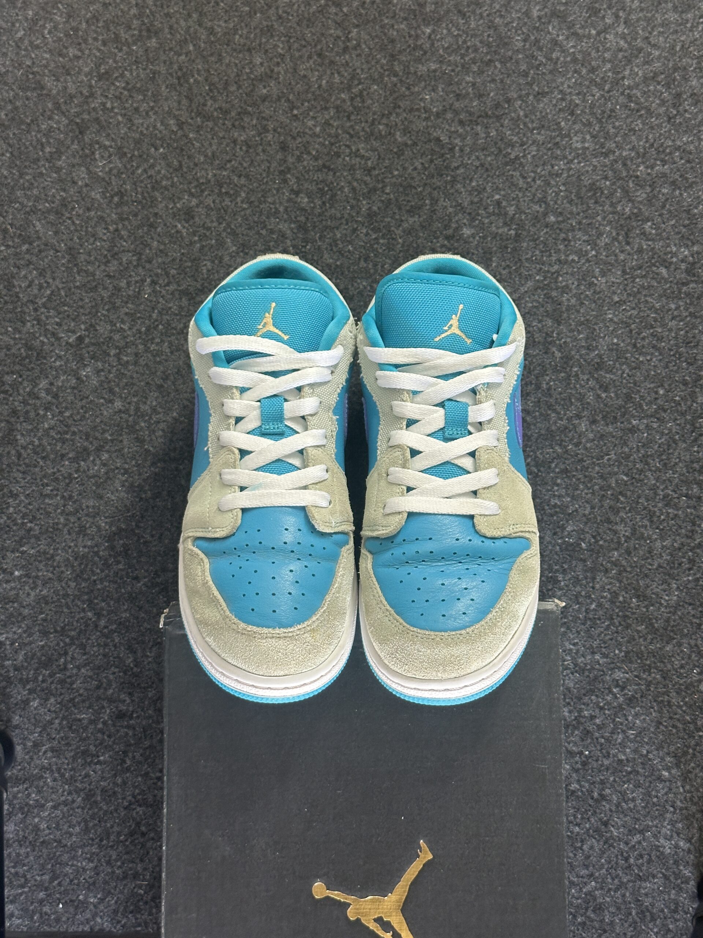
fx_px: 1300
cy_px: 469
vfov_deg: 39.7
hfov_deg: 30.3
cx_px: 352
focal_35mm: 48
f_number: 1.78
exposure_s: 1/50
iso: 200
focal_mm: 6.86
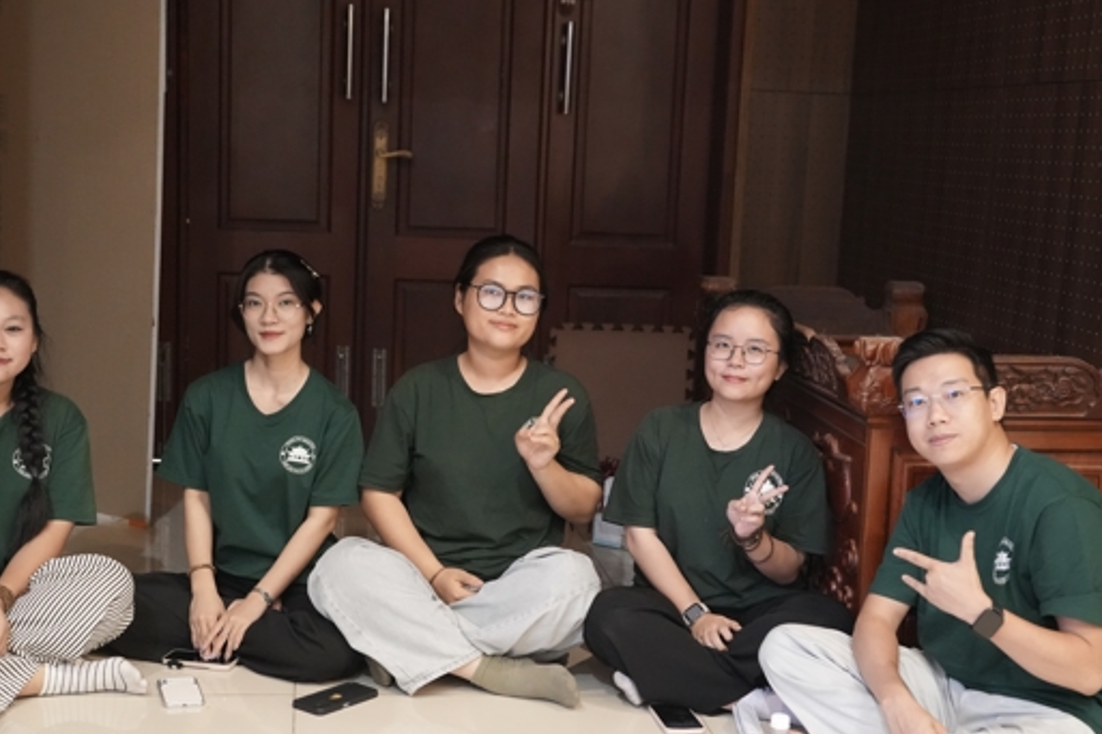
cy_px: 426
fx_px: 1745
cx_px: 543
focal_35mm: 57
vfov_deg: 23.8
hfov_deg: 35.1
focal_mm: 45
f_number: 2.8
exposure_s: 1/160
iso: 8000
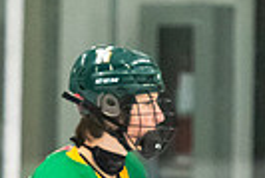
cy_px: 343
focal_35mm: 994
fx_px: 7325
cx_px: 166
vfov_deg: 1.4
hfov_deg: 2.1
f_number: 2.8
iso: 3200
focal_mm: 145
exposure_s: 1/800
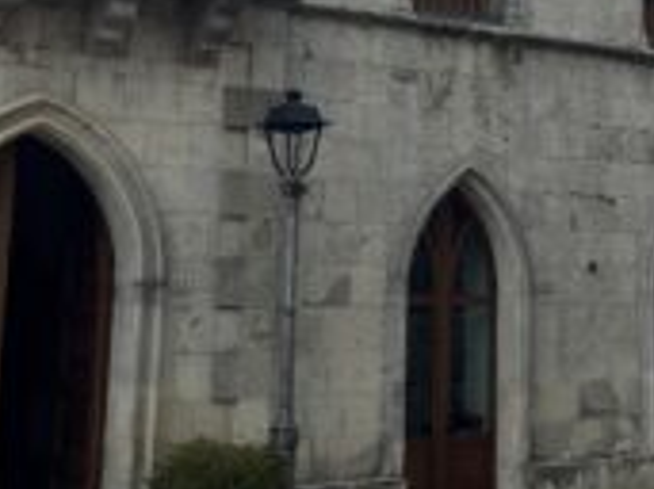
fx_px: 1529
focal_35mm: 81
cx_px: 641
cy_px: -19
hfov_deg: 23.2
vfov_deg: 17.7
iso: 50
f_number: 1.6
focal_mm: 5.1
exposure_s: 1/3049
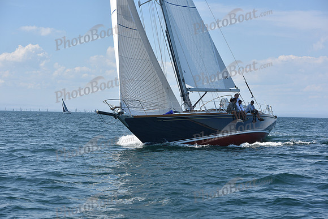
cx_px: 164
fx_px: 638
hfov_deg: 28.8
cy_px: 110
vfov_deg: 19.5
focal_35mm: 70
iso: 320
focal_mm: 70
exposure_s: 1/1600
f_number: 7.1
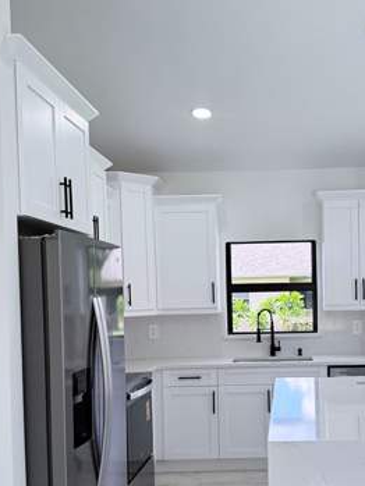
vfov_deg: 42.5
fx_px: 618
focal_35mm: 44
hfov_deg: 32.3
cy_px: 311
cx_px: 269
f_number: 1.78
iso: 160
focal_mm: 6.76
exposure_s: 1/233
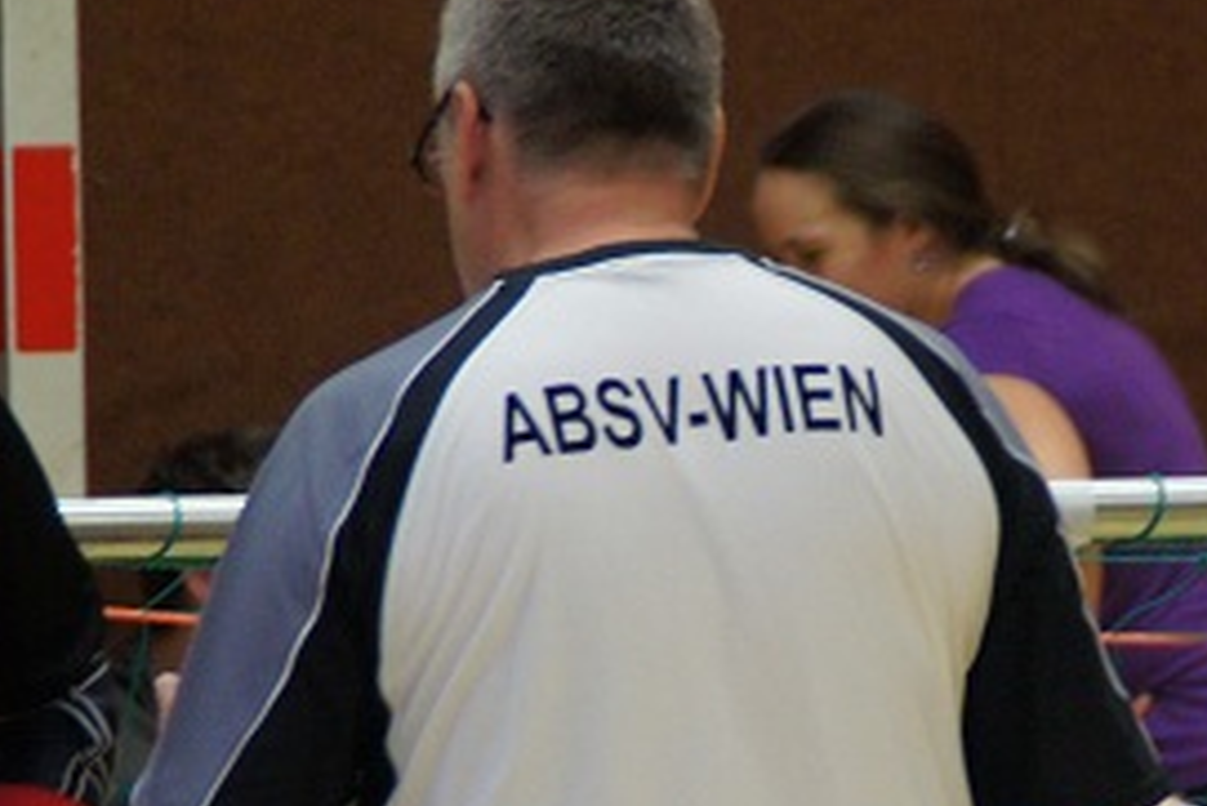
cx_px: 922
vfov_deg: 1.6
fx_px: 29653
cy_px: 686
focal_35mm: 884
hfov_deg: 2.3
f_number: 6.3
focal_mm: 200
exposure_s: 1/60
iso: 1600
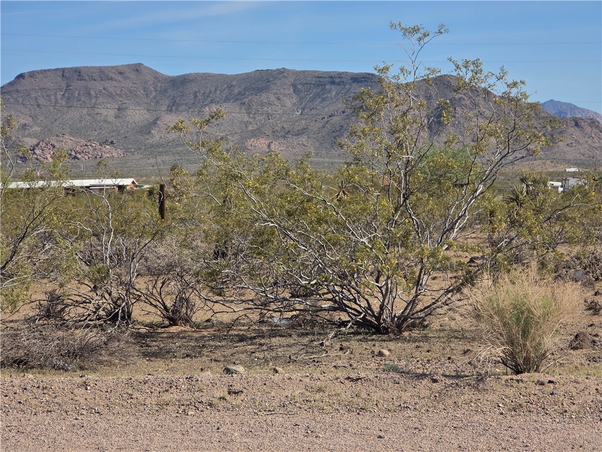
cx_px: 301
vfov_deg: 12.9
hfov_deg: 17.1
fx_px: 2000
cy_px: 226
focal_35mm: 115
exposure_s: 1/1728
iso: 64
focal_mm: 18.6
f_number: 3.4
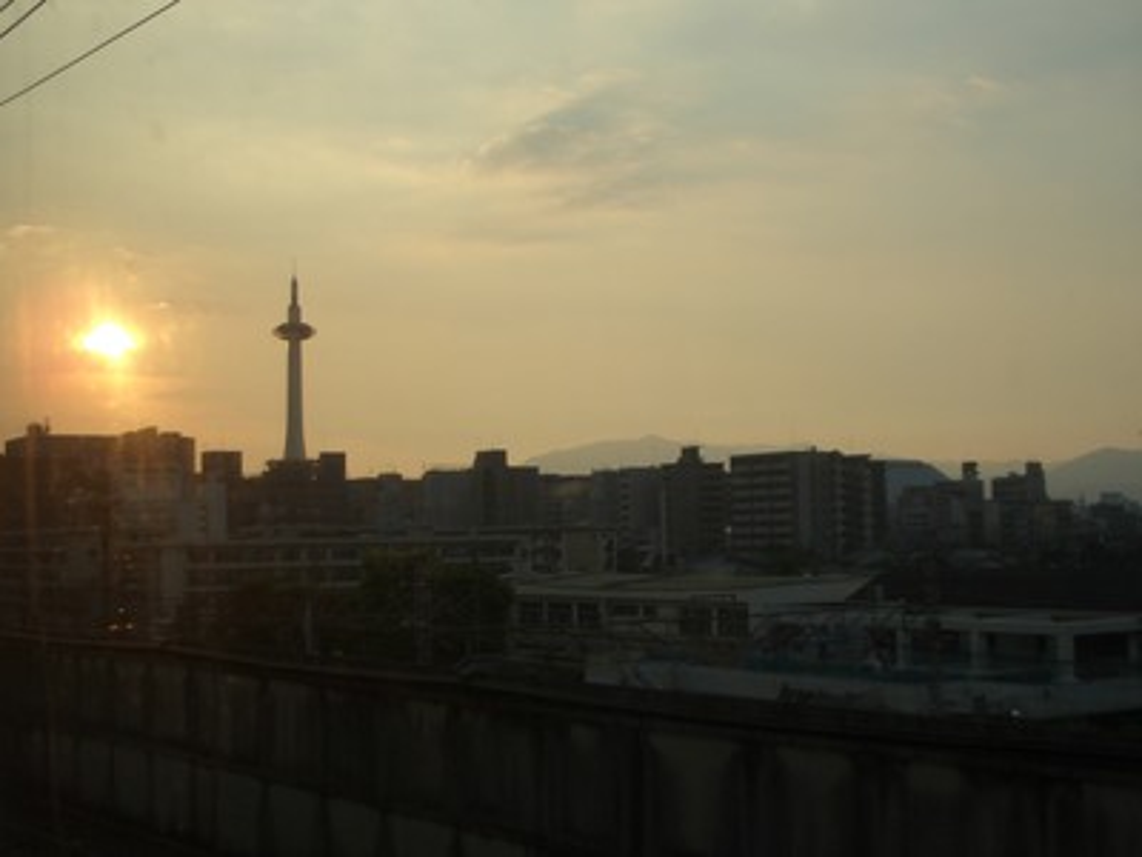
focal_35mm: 49
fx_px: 1617
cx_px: 571
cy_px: 428
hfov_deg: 38.9
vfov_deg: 29.7
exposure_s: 1/320
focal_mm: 8.2
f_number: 5
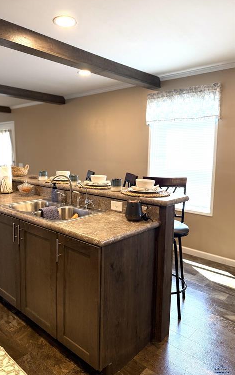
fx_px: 266
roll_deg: -0.2
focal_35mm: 26
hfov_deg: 47.3
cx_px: 92
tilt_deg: -8.0
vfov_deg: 70.4
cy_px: 185
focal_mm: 6.76
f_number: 1.78
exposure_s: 1/120
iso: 200
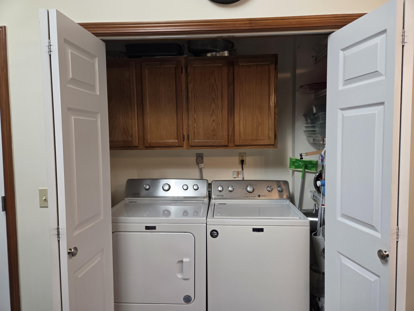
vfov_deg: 58.9
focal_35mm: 23
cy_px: 156
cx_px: 207
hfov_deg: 73.9
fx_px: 275
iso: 200
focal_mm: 5.4
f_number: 1.8
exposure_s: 1/120
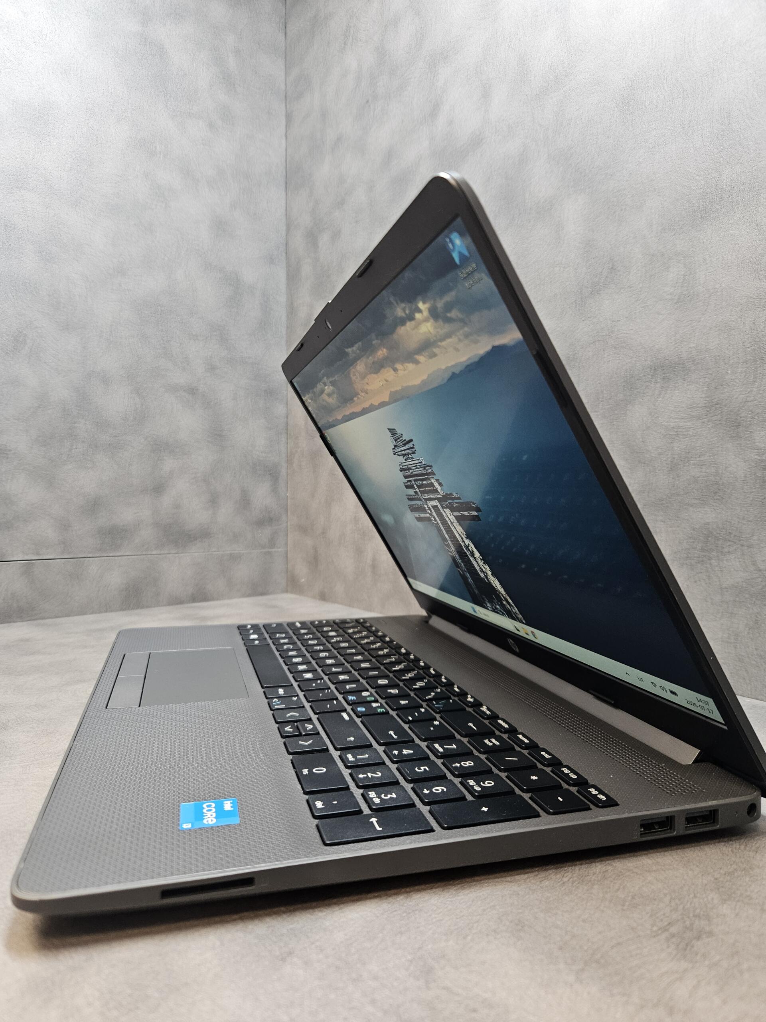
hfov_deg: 58.9
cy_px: 511
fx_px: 679
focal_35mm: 23
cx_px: 383
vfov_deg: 73.9
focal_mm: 5.4
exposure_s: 1/100
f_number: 1.8
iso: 250
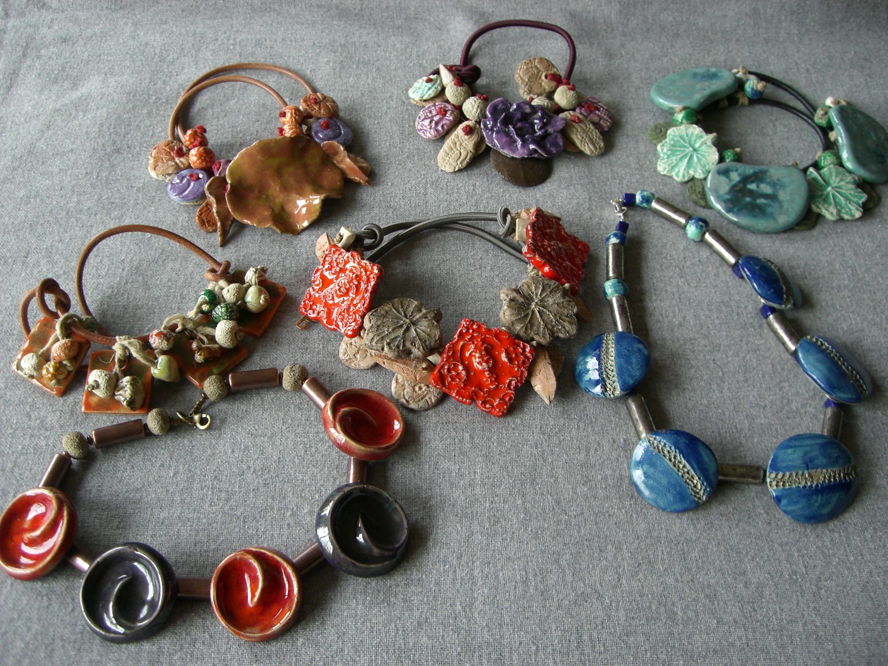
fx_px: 975
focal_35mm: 38
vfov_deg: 37.7
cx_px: 444
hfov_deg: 49.0
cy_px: 333
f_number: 2.7
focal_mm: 6.2
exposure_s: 1/100
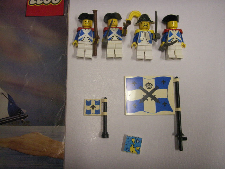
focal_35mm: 37
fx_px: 240
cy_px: 84
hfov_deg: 50.1
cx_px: 112
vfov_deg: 38.7
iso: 160
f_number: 3.5
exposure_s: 1/40
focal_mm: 7.7
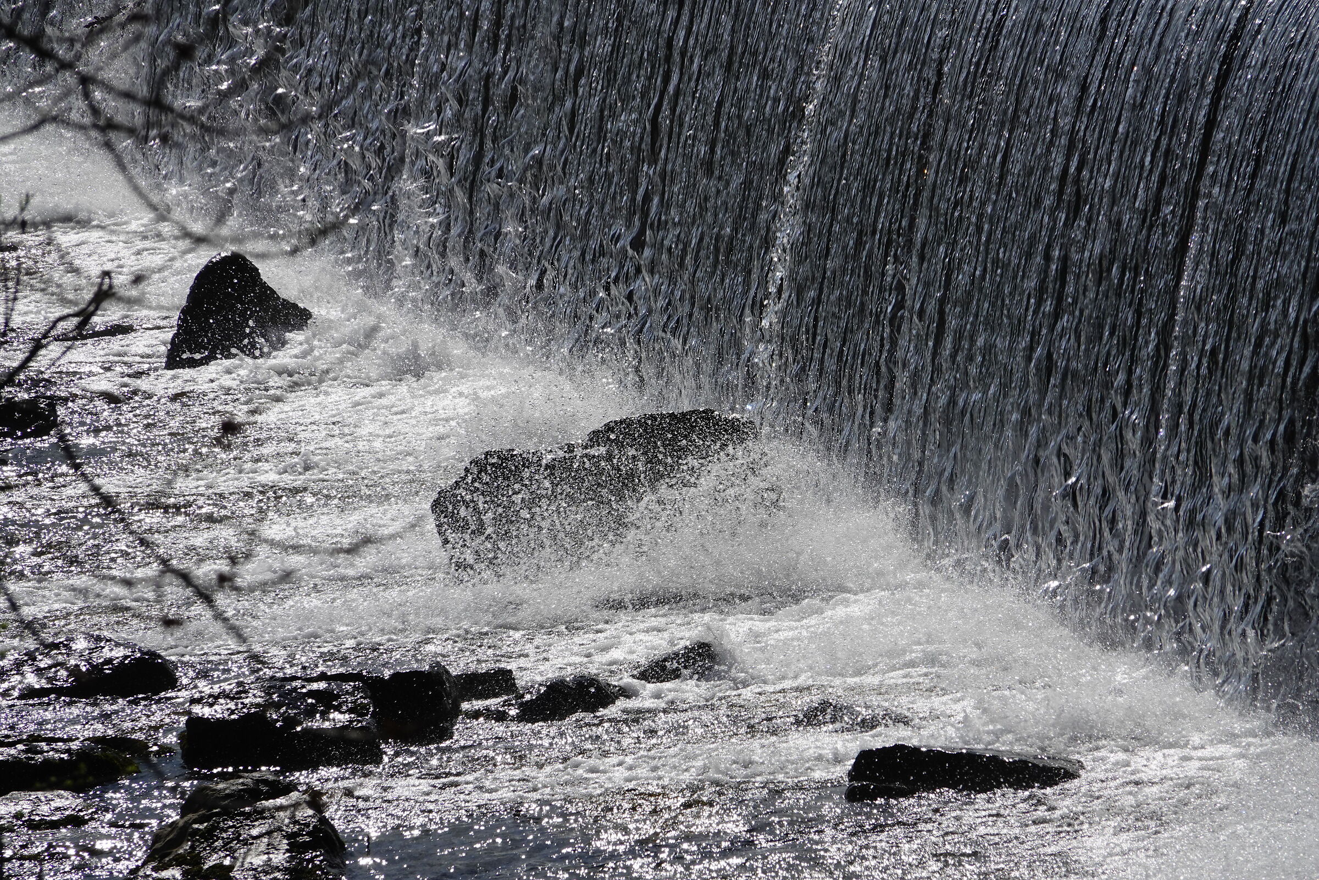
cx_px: 660
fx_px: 16376
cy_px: 440
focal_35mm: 447
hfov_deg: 4.6
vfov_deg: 3.1
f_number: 8
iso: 100
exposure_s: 1/1000
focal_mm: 163.85
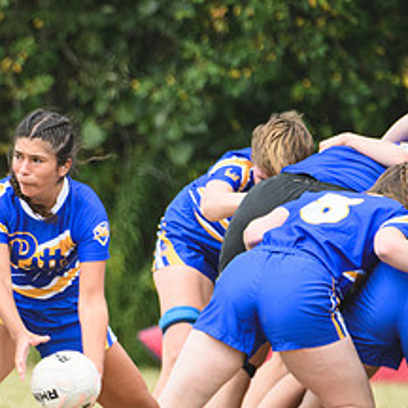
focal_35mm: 1575
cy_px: 327
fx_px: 21002
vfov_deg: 1.1
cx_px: 0
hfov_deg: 1.1
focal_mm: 460
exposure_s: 1/1000
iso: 900
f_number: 6.3
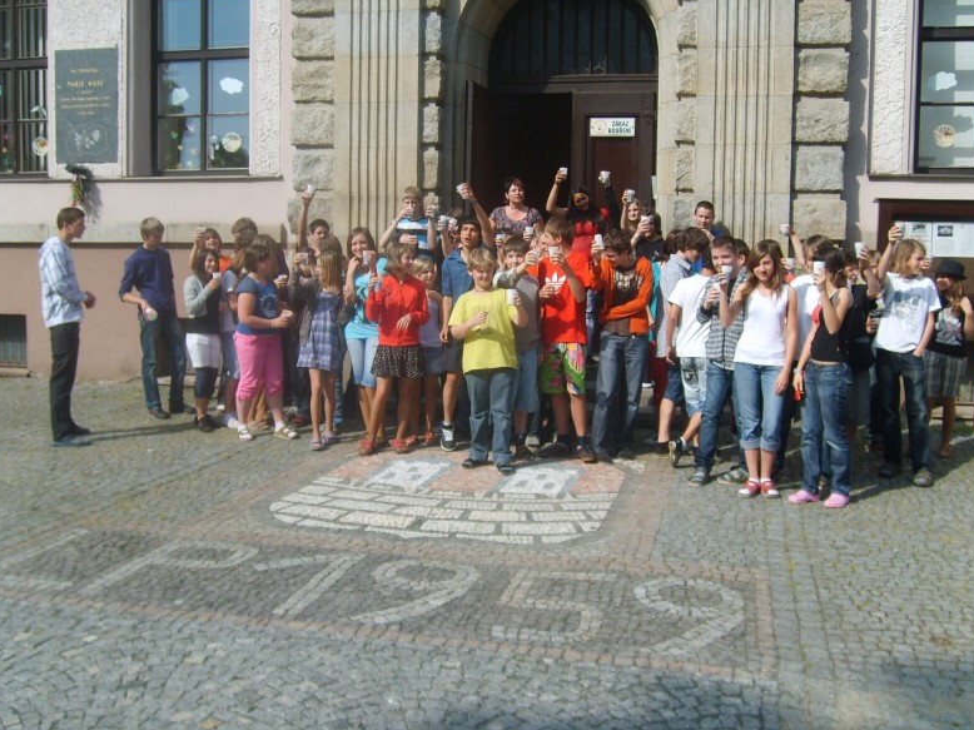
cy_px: 366
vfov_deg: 39.6
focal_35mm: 36
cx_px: 488
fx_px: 1013
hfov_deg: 51.4
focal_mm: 5.8
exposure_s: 1/1000
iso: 50
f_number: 2.8
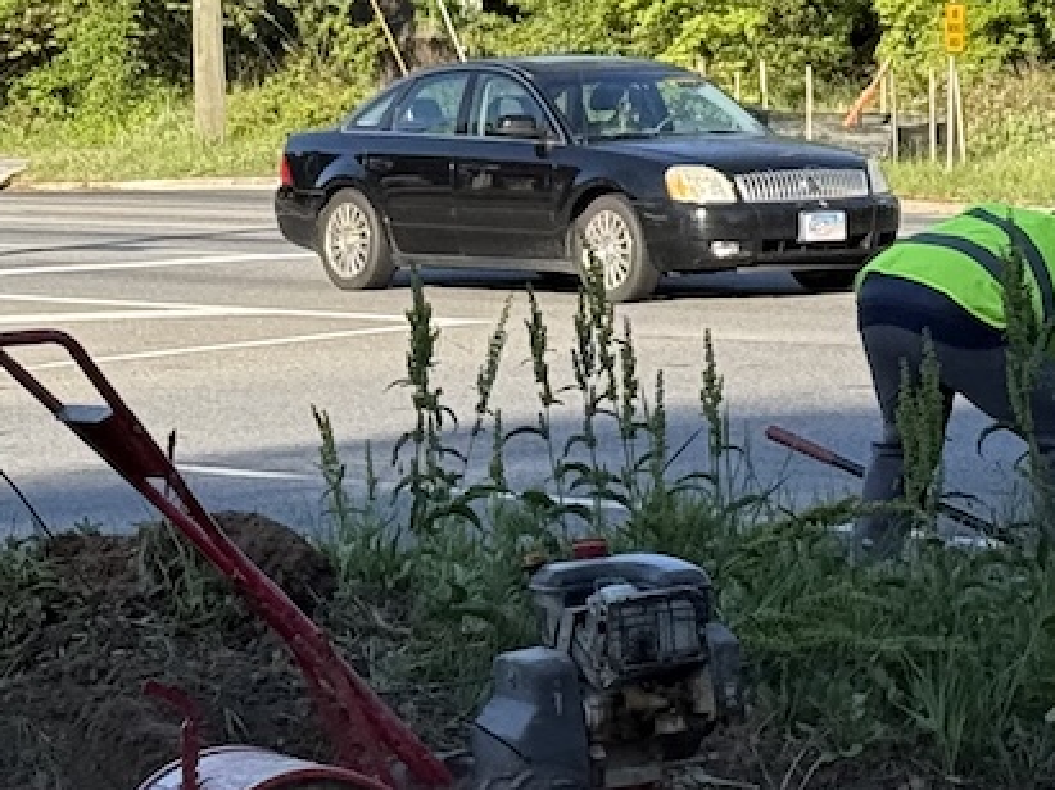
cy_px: 164
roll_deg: +1.2
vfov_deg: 7.9
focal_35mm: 187
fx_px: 5698
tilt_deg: +0.3
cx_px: 945
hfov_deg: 10.5
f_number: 1.78
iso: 80
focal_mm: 6.76
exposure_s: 1/2033
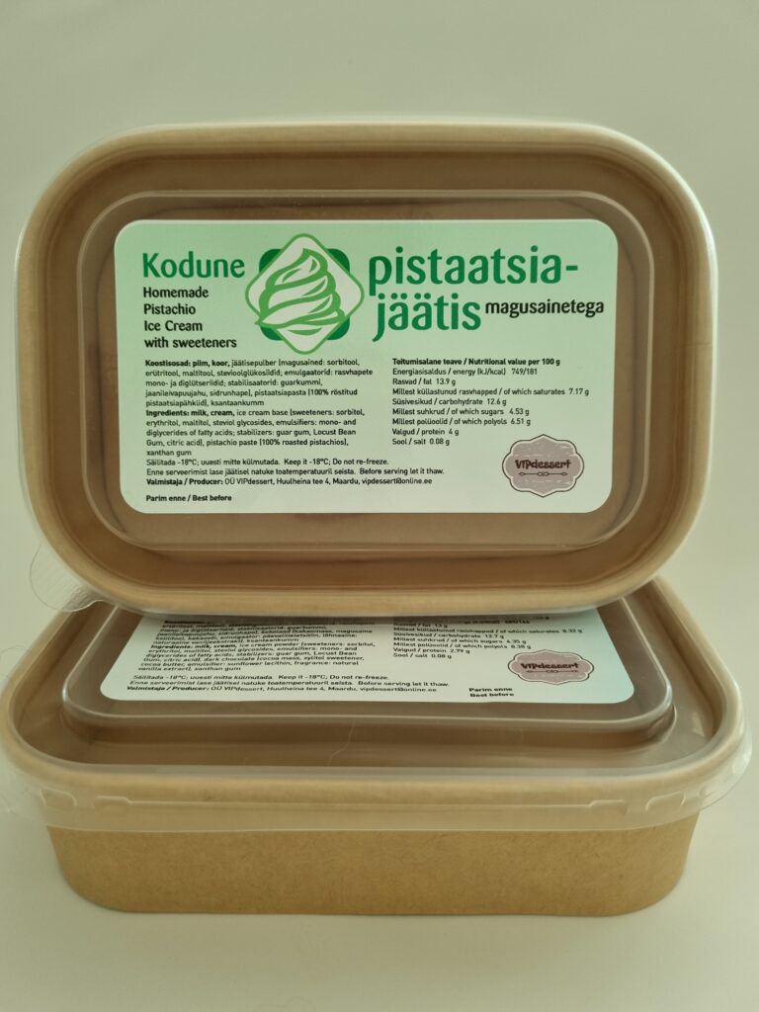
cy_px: 506
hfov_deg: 53.1
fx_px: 760
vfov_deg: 67.3
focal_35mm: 26
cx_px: 380
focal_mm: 5.4
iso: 100
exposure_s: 1/100
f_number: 1.8
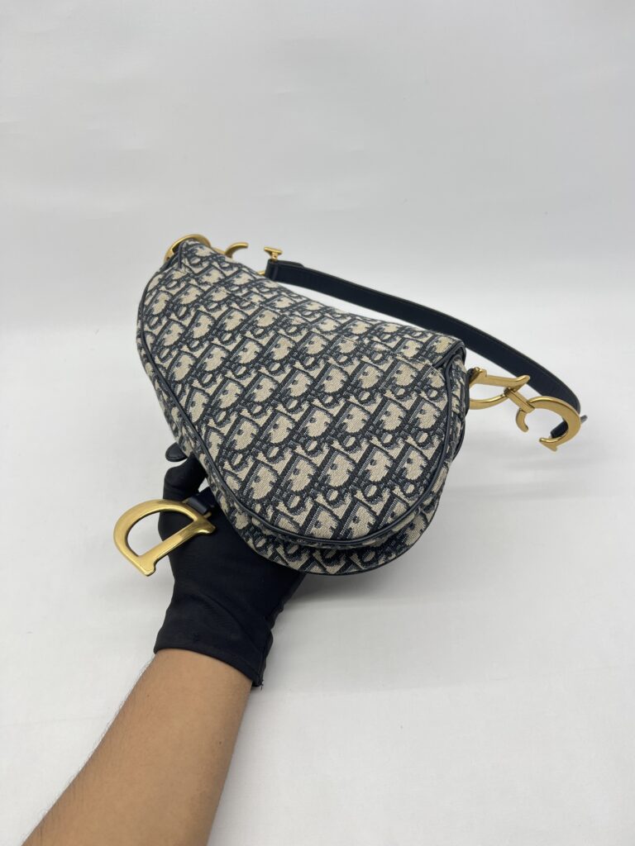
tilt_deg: -42.2
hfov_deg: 53.1
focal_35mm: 26
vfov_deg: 67.3
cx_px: 318
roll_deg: +4.4
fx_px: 636
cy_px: 423
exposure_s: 1/109
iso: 32
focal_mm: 5.7
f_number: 1.5
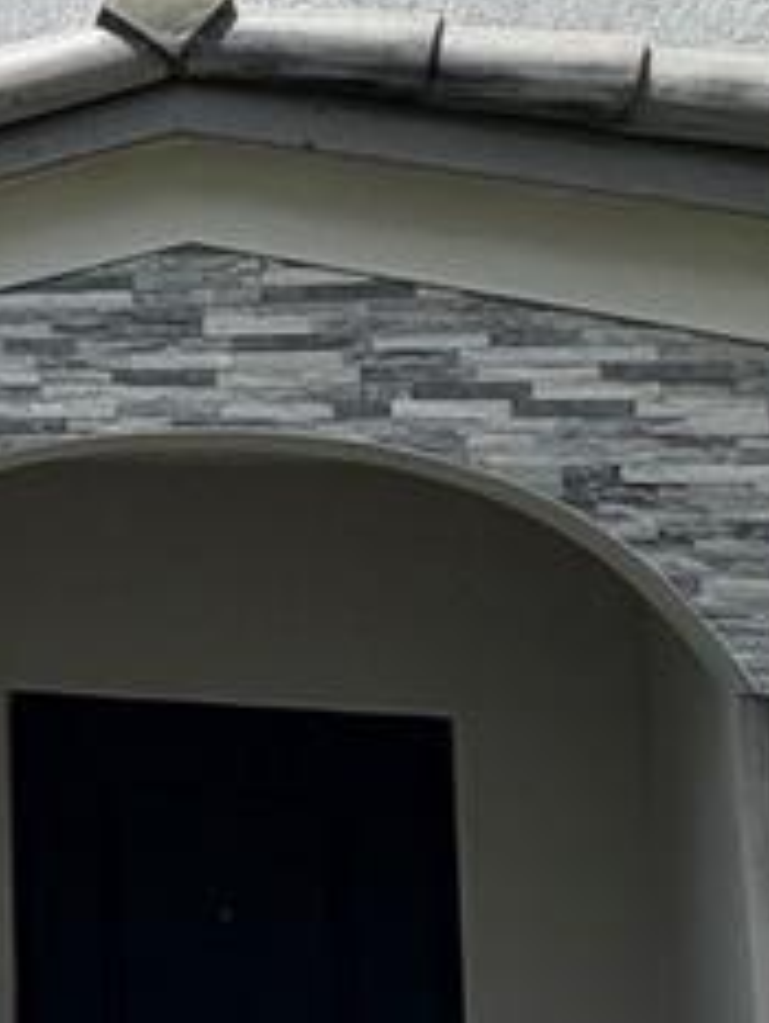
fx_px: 2131
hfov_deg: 13.4
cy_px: 325
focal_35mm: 72
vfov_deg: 26.8
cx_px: -1195
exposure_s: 1/1235
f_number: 2.2
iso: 20
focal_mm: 2.22
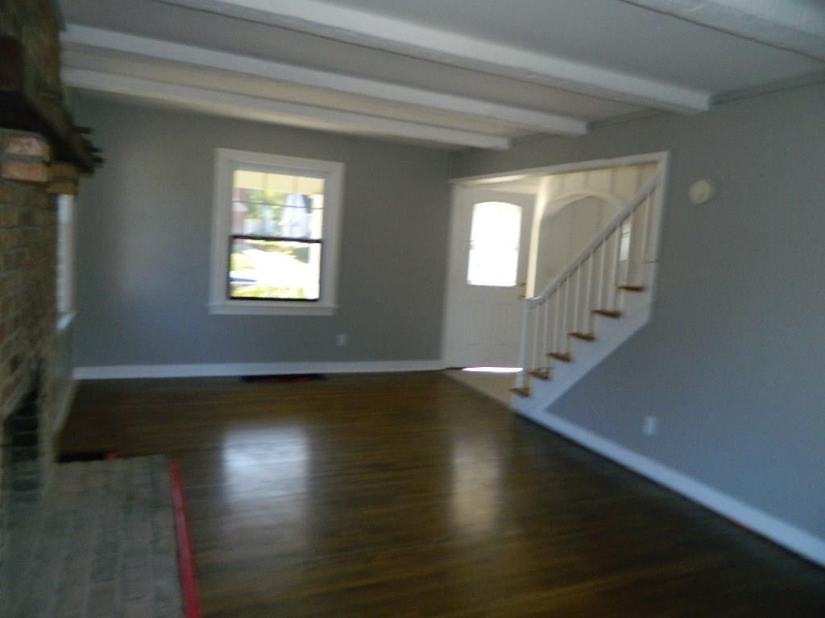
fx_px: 596
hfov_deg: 69.4
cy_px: 309
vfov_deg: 54.9
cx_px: 412
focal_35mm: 25
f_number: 8.7
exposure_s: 1/30
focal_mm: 4.5
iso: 320
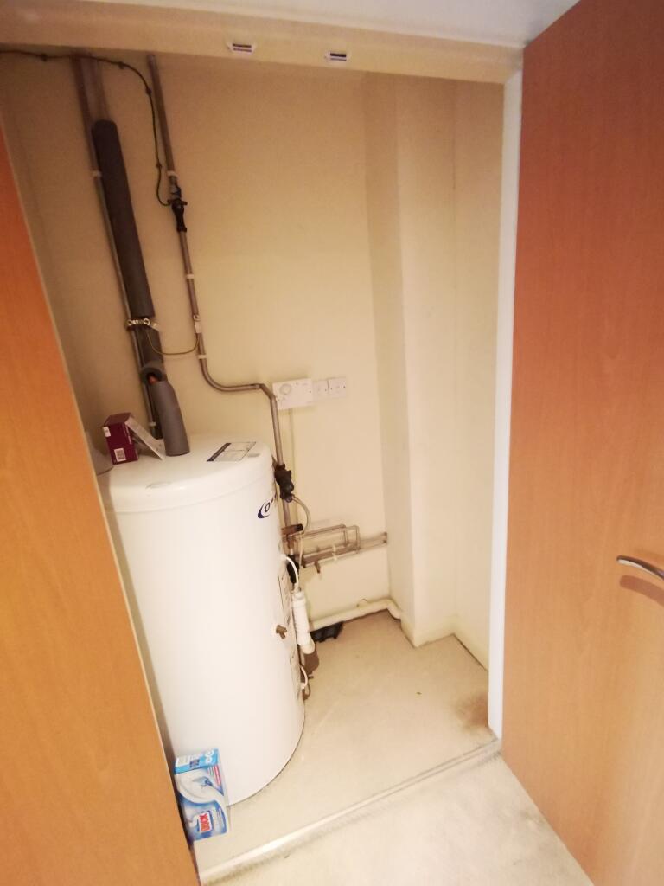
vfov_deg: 94.5
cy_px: 443
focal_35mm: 16
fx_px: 409
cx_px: 332
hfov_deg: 78.1
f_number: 2.2
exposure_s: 1/20
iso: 2000
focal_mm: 2.35
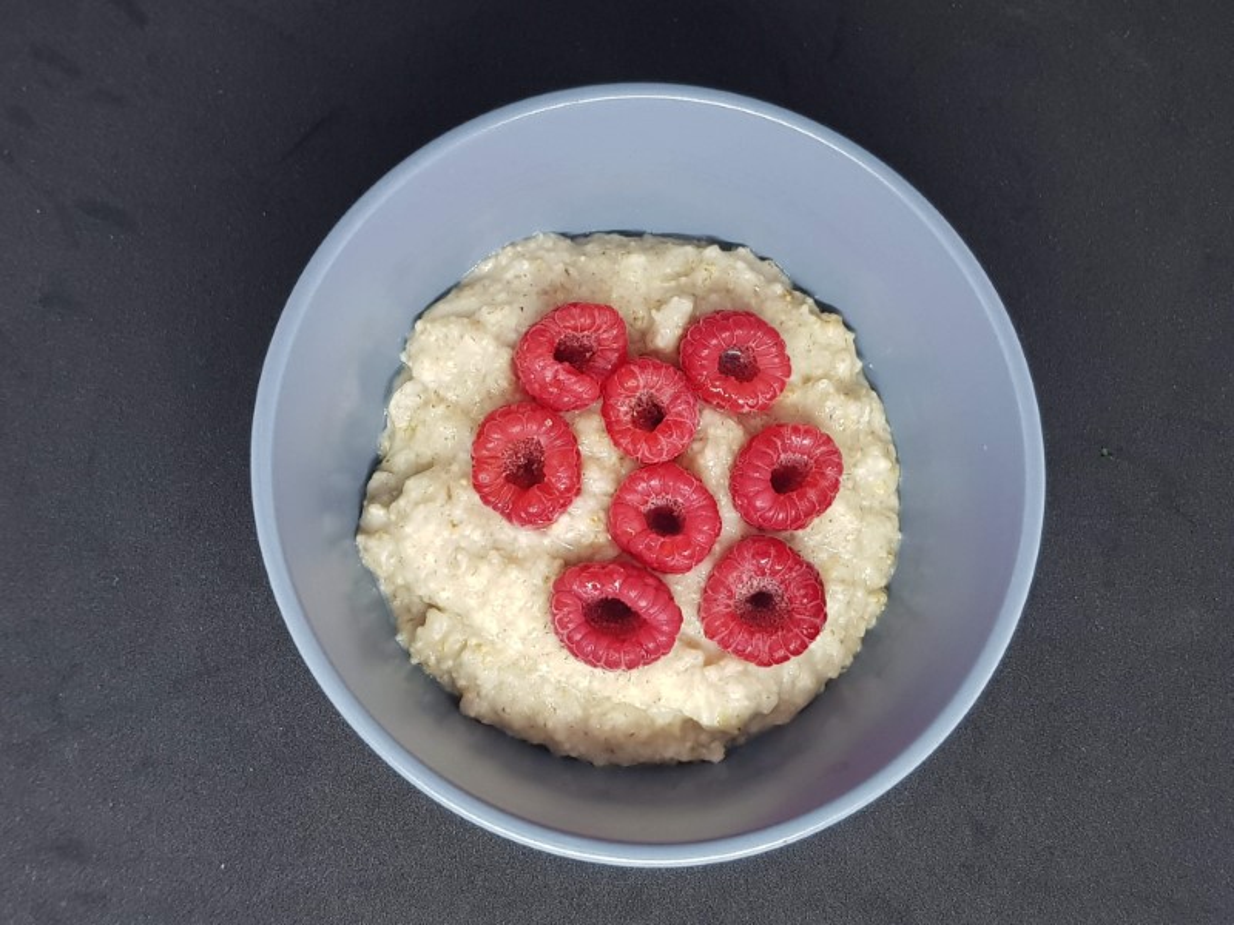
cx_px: 617
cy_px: 462
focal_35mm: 26
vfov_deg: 53.1
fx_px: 927
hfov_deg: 67.3
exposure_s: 1/43
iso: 160
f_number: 1.7
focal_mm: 4.2
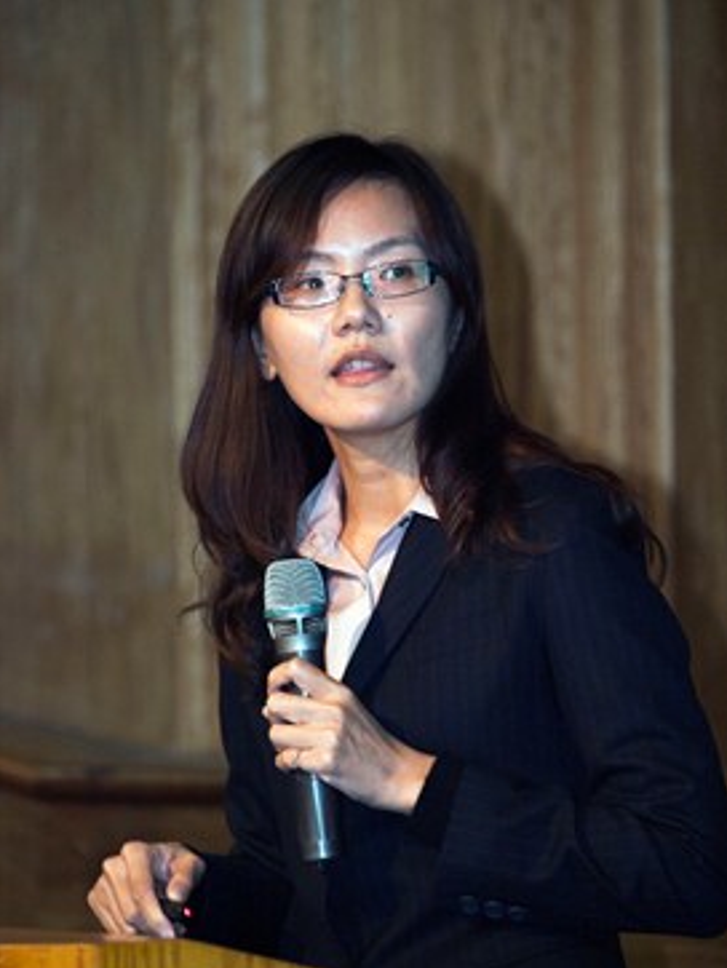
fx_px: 11300
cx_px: 364
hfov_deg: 3.7
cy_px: 485
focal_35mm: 404
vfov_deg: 4.9
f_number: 3.5
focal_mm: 200
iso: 800
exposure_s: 1/50
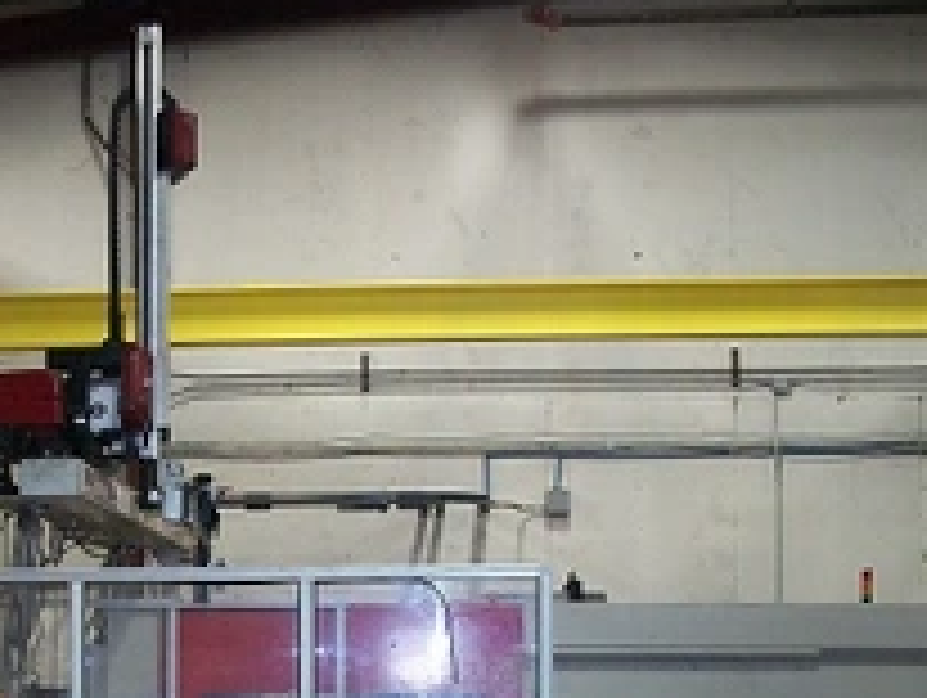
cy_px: 648
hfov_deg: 30.4
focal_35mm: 62
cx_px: 176
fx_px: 1662
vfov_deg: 23.0
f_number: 2.9
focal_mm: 5.7
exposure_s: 1/30
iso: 240
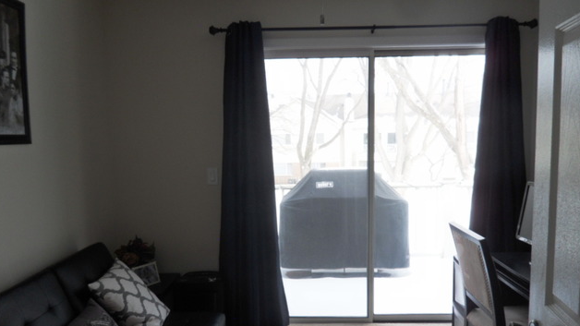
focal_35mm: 30
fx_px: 461
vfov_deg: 38.8
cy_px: 192
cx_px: 291
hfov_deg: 64.3
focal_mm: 4.9
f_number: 3.5
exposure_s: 1/60
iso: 80
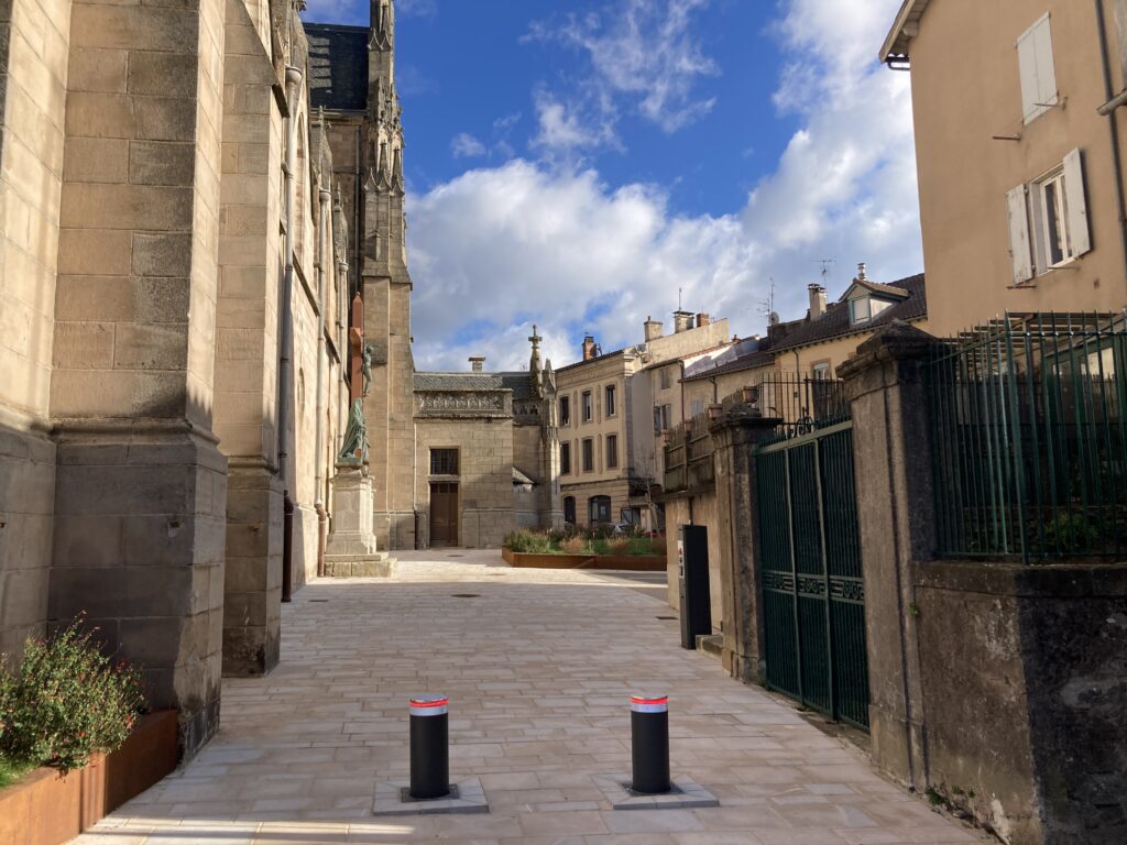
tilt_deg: +7.8
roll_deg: +1.3
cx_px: 564
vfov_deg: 49.7
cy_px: 422
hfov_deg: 63.4
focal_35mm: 28
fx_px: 912
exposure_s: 1/1600
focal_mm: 3.99
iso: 20
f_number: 1.8
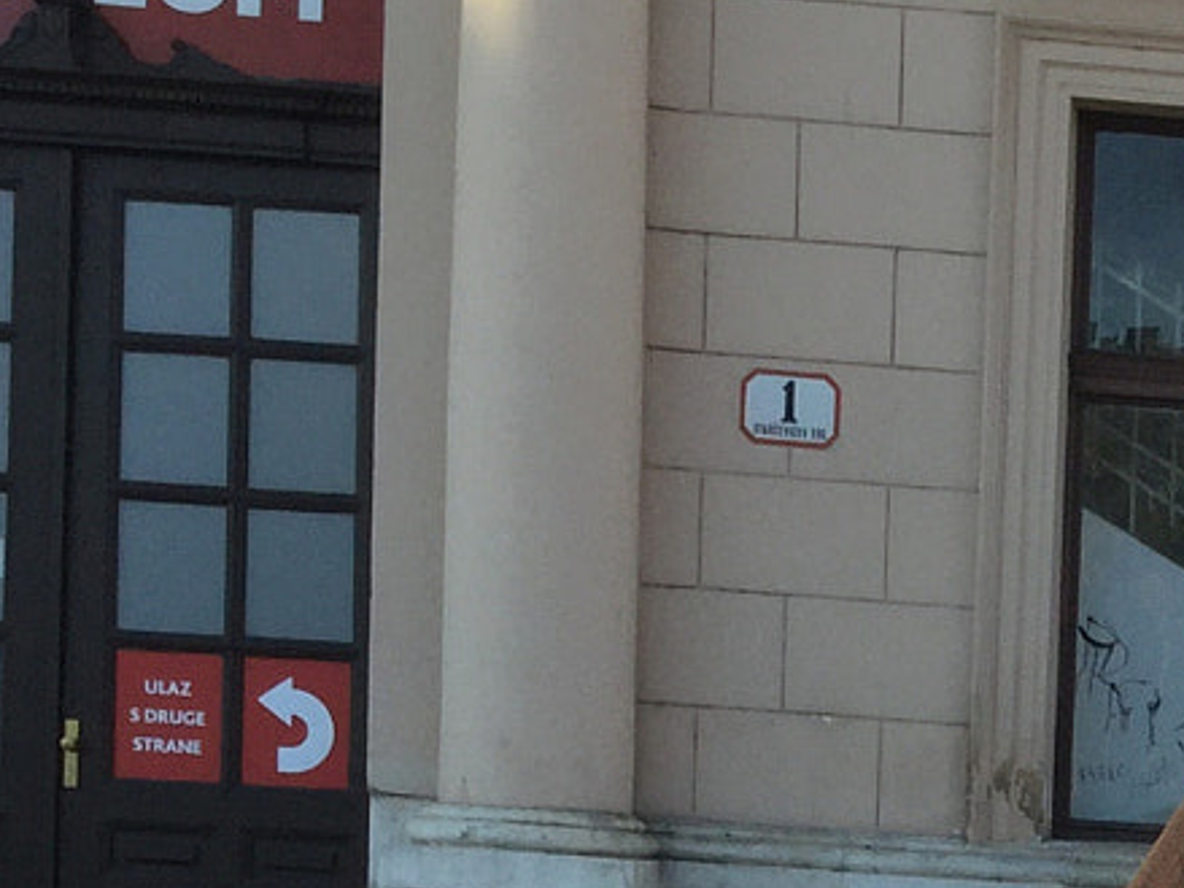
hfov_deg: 16.1
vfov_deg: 12.6
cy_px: 1225
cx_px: 1699
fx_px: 3864
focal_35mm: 113
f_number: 2.4
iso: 25
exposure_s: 1/281
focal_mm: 3.3
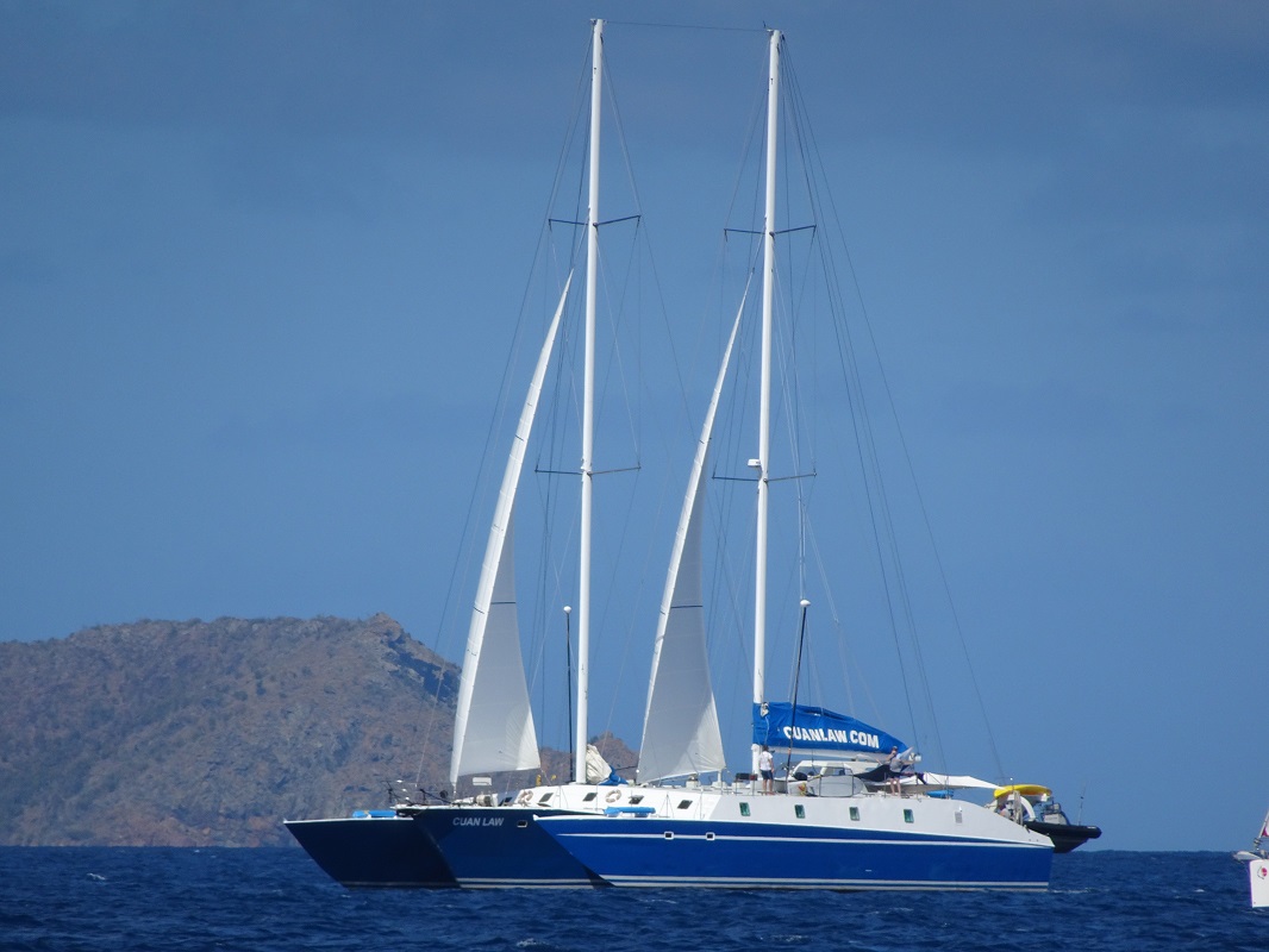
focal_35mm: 600
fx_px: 22001
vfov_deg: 2.5
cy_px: 476
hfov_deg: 3.3
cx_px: 634
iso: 80
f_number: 6.3
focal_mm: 102.45
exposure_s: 1/640
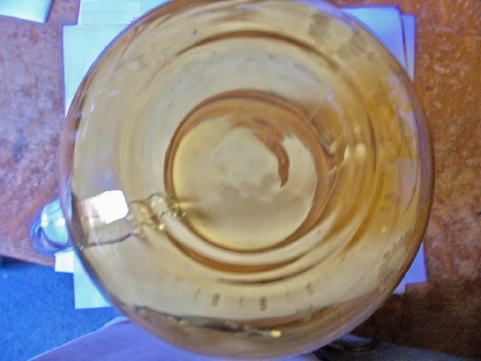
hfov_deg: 52.6
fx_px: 486
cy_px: 180
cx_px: 240
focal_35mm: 35
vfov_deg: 40.7
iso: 140
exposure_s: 1/8
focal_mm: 6
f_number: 2.8
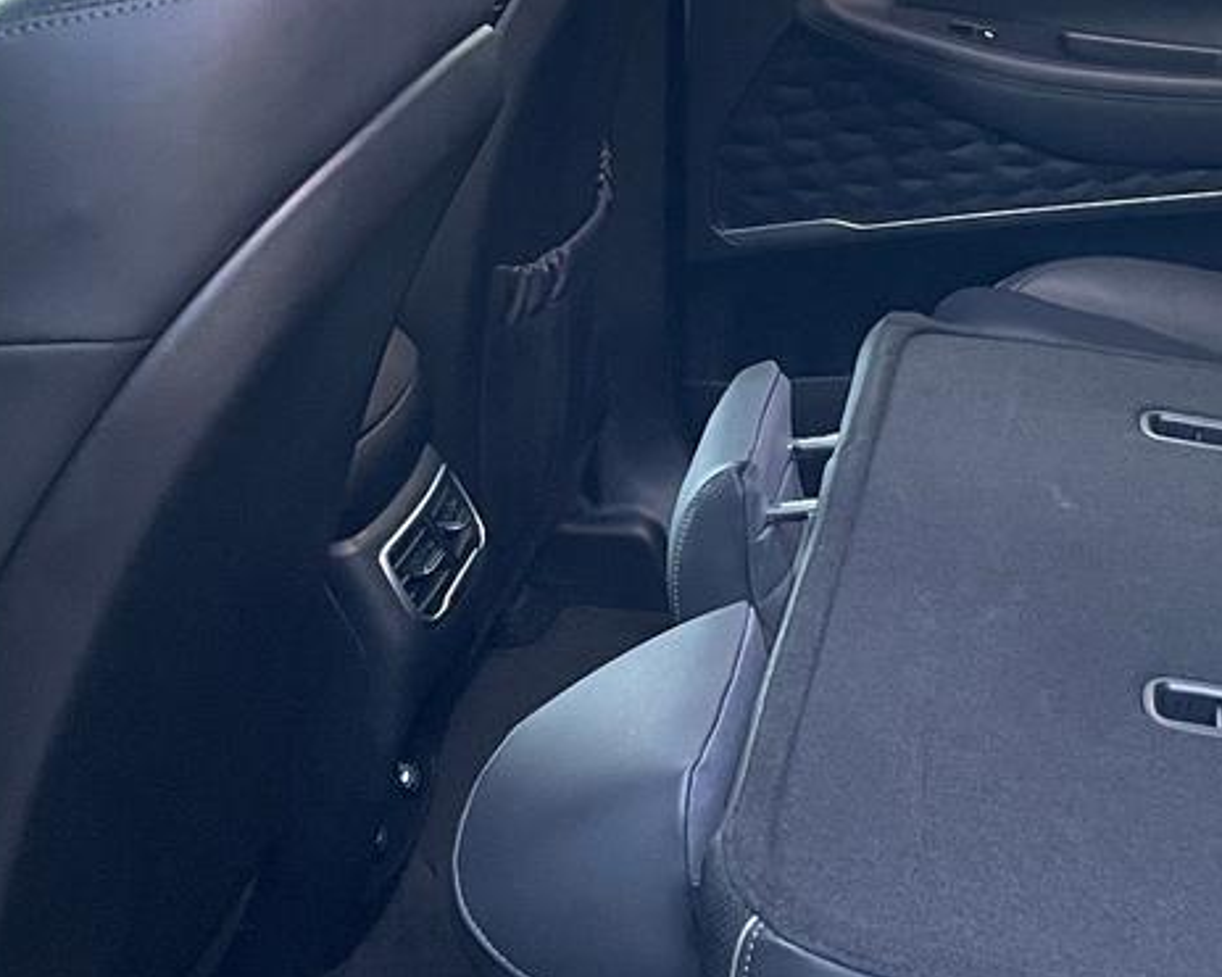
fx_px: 2531
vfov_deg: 21.7
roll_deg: -1.6
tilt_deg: -18.5
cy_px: 271
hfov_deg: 26.4
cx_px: 1061
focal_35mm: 70
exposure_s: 1/30
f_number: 1.6
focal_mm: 4.2
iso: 800
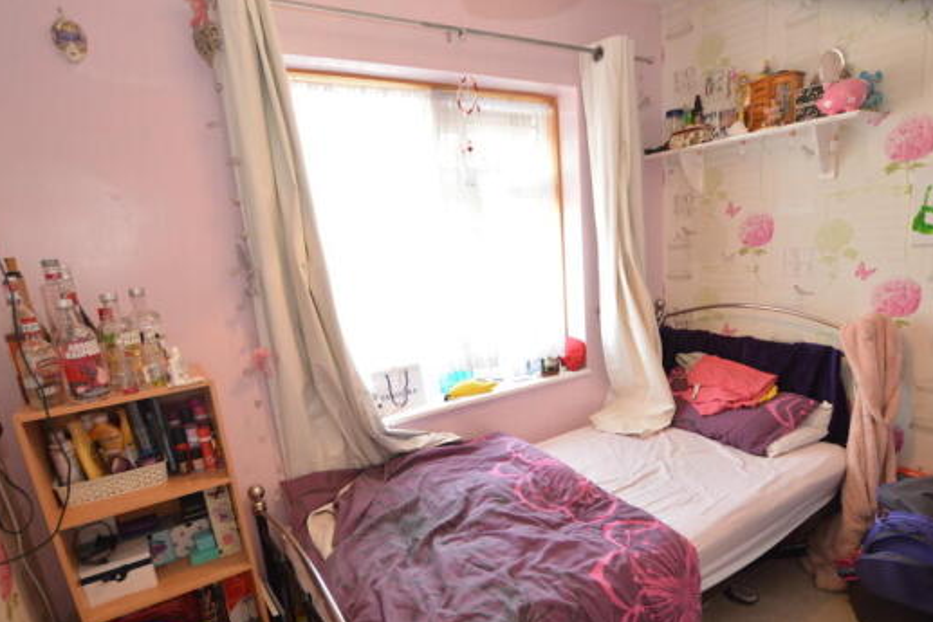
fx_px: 493
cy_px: 389
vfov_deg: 63.7
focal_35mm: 19
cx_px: 485
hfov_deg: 86.8
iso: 400
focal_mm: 10
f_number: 3.5
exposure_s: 1/60
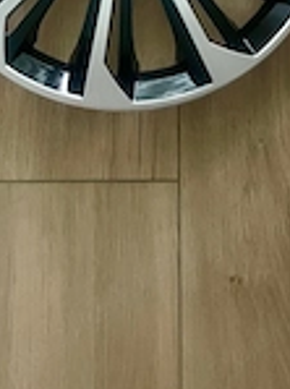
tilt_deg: -80.1
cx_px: 138
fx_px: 785
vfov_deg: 25.4
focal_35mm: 70
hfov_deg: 20.9
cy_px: -57
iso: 400
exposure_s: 1/33
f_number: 1.6
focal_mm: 4.2
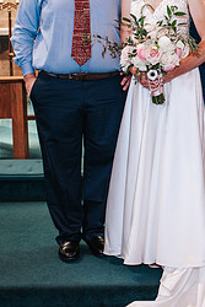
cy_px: 73
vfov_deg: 24.2
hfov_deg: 16.1
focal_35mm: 83
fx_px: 708
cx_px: 217
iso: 1000
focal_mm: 35
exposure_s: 1/125
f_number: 3.2
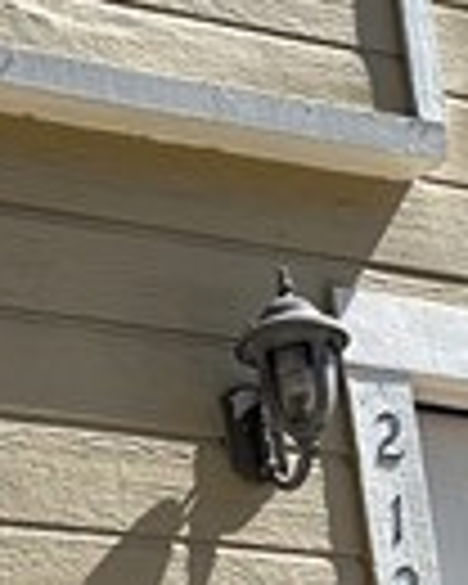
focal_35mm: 200
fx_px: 3463
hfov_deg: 7.7
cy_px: 648
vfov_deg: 9.6
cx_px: 158
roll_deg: +6.2
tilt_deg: +16.6
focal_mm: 5.7
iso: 50
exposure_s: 1/4630
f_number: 1.5
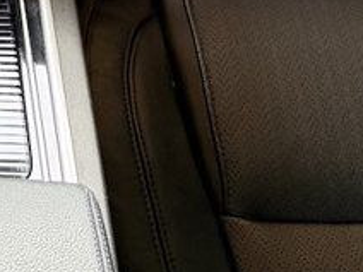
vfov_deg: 11.6
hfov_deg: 16.2
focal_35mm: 116
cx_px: -87
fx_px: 1216
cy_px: -253
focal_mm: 6.76
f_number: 1.78
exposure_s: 1/60
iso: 250
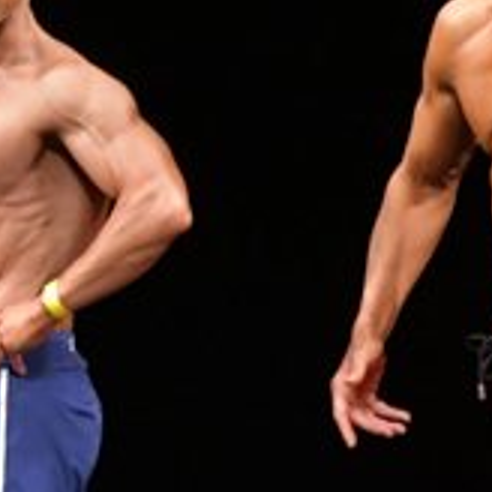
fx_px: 16450
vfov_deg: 1.7
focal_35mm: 1023
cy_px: 336
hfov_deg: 1.7
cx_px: -632
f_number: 5.6
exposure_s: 1/400
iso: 3200
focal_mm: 170
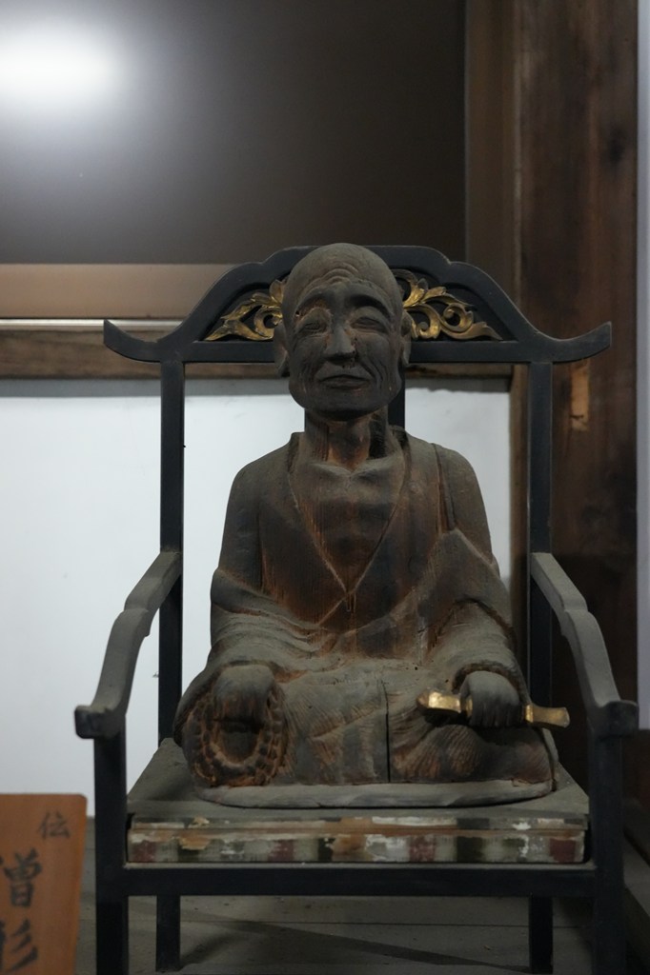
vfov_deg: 45.4
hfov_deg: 31.2
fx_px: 1165
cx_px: 325
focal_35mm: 43
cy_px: 488
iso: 12800
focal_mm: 43
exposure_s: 1/50
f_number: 4
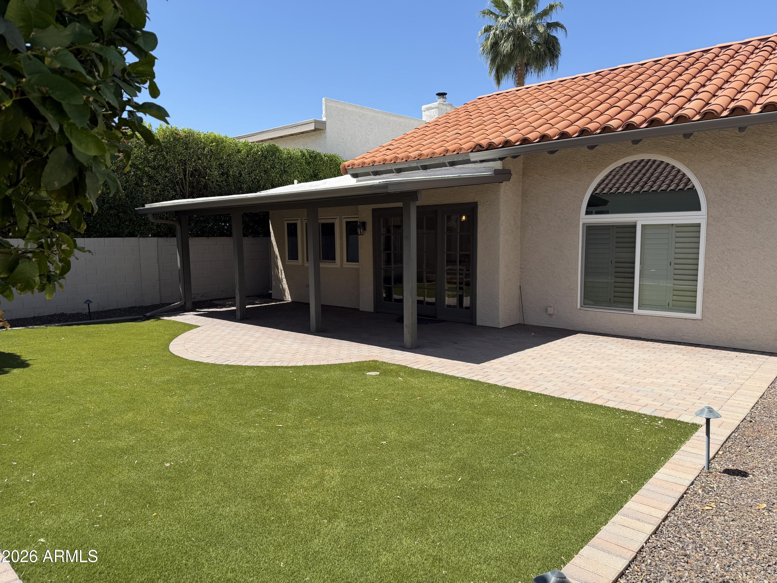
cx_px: 388
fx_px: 539
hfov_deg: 71.6
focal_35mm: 24
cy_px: 292
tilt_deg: -6.6
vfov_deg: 56.8
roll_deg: +1.1
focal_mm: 6.76
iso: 80
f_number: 1.78
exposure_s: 1/3279
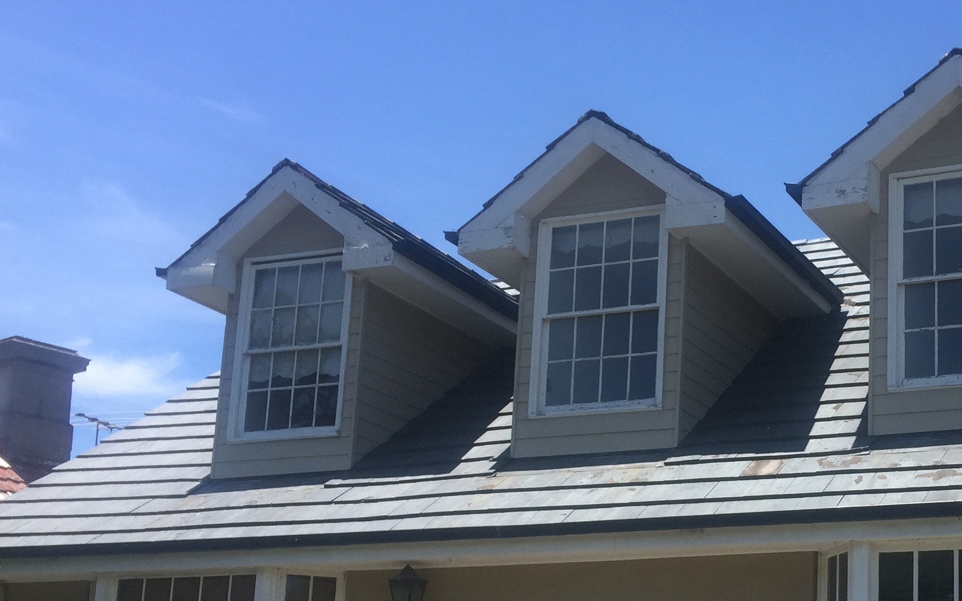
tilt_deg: +10.9
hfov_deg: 34.5
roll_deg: -3.0
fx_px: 1494
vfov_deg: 22.1
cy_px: 562
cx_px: 777
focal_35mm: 57
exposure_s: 1/1199
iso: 32
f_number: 2.2
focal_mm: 4.15
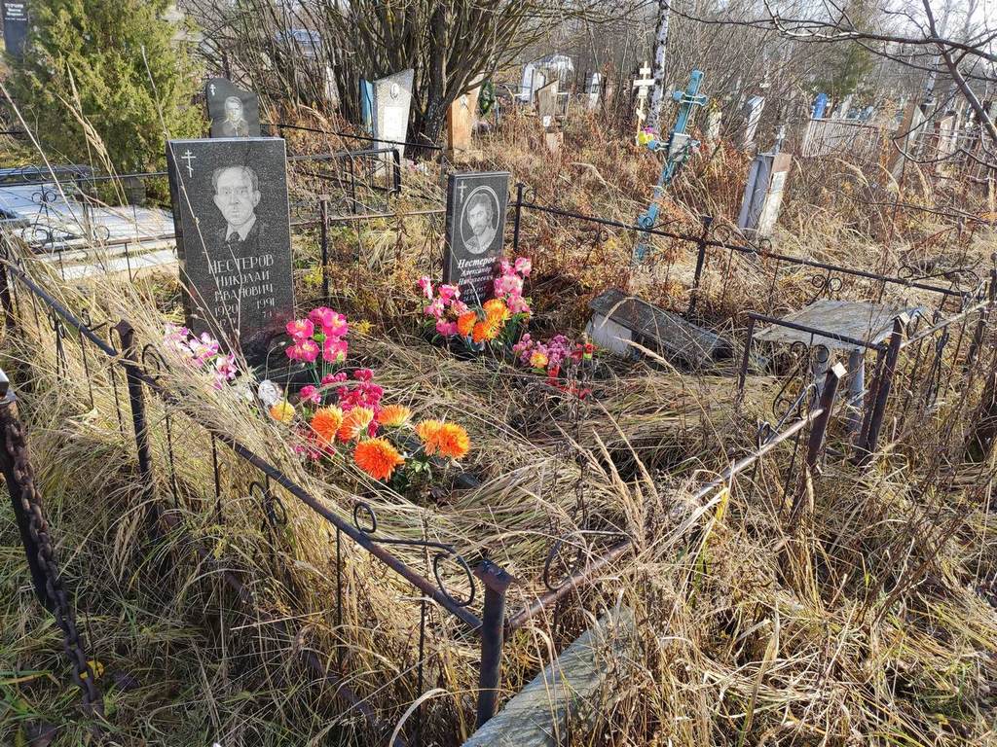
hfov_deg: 67.3
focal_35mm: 26
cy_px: 374
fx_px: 749
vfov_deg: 53.1
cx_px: 498
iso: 112
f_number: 1.75
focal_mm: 4.77
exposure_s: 1/328
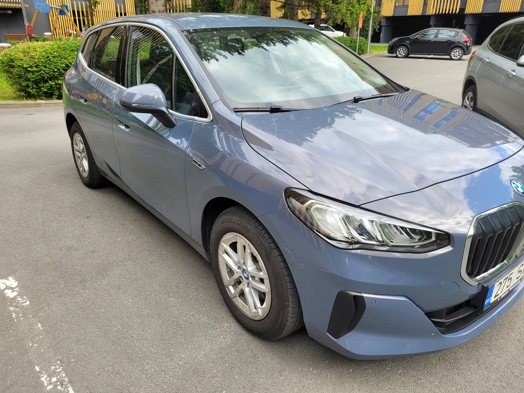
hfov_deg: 67.3
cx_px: 262
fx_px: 394
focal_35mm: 26
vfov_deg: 53.1
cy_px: 196
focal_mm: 5.4
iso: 40
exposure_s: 1/421
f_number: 1.8
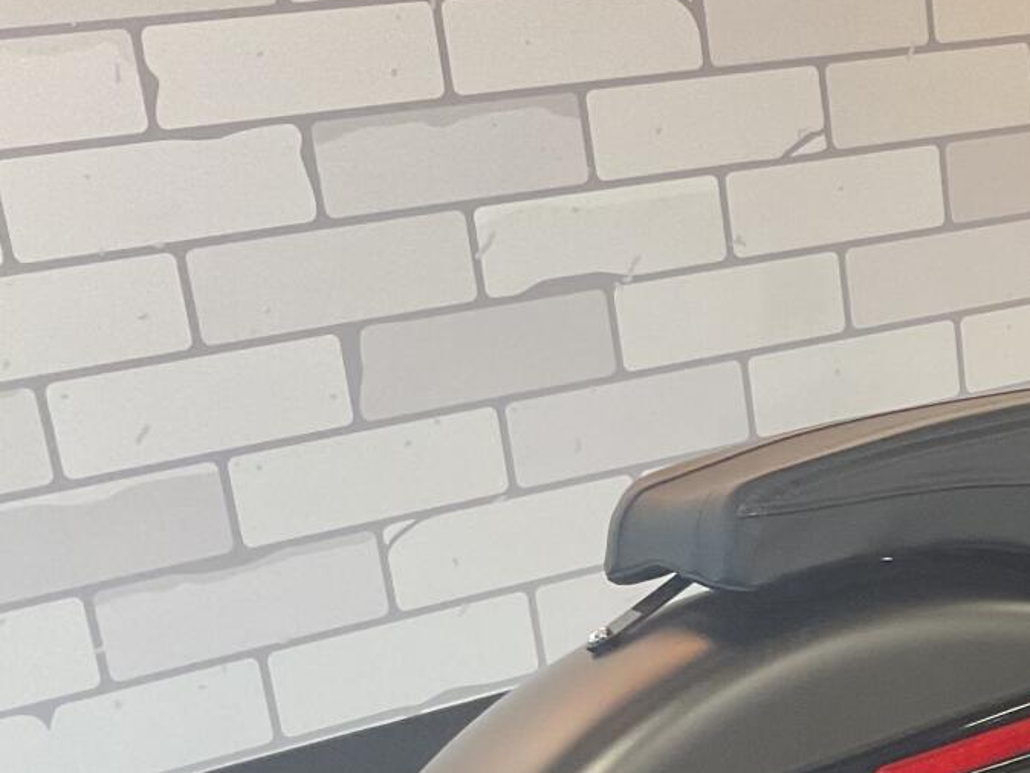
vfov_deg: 16.7
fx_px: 2560
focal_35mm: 86
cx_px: 1455
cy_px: 810
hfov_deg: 20.2
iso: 80
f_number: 1.8
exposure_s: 1/50
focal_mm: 3
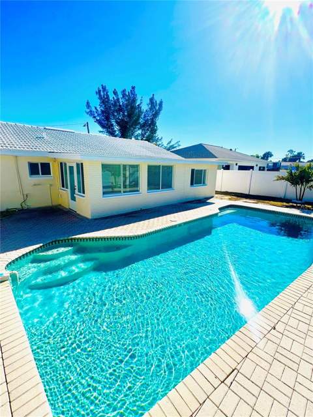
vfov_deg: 106.2
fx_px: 157
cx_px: 156
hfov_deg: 89.9
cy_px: 208
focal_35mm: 13
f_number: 1.8
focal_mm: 1.57
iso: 32
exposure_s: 1/2421
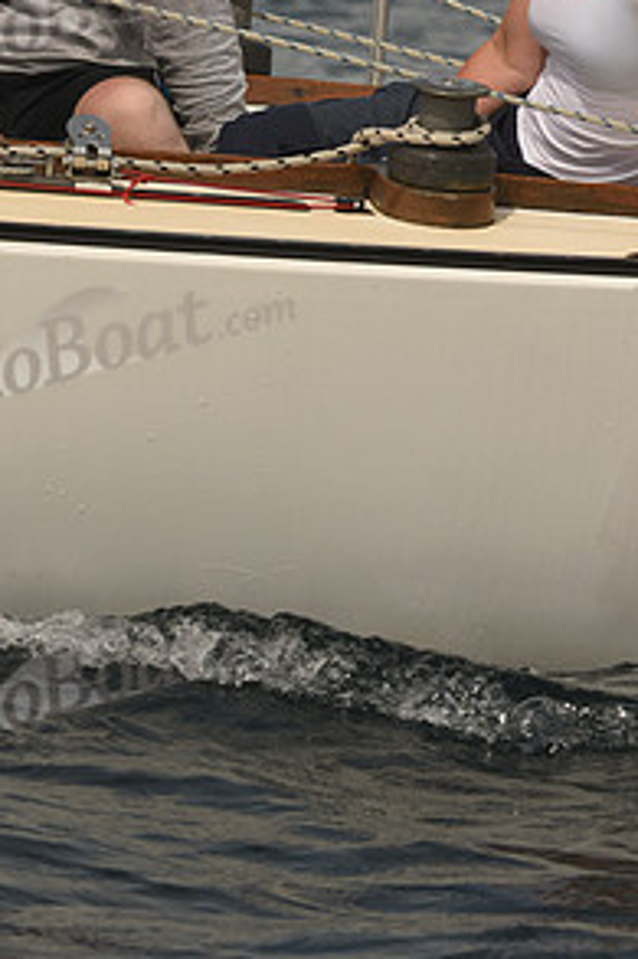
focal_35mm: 416
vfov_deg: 5.0
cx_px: 466
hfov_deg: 3.3
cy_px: 141
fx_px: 11071
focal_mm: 210
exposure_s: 1/1000
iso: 250
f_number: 7.1
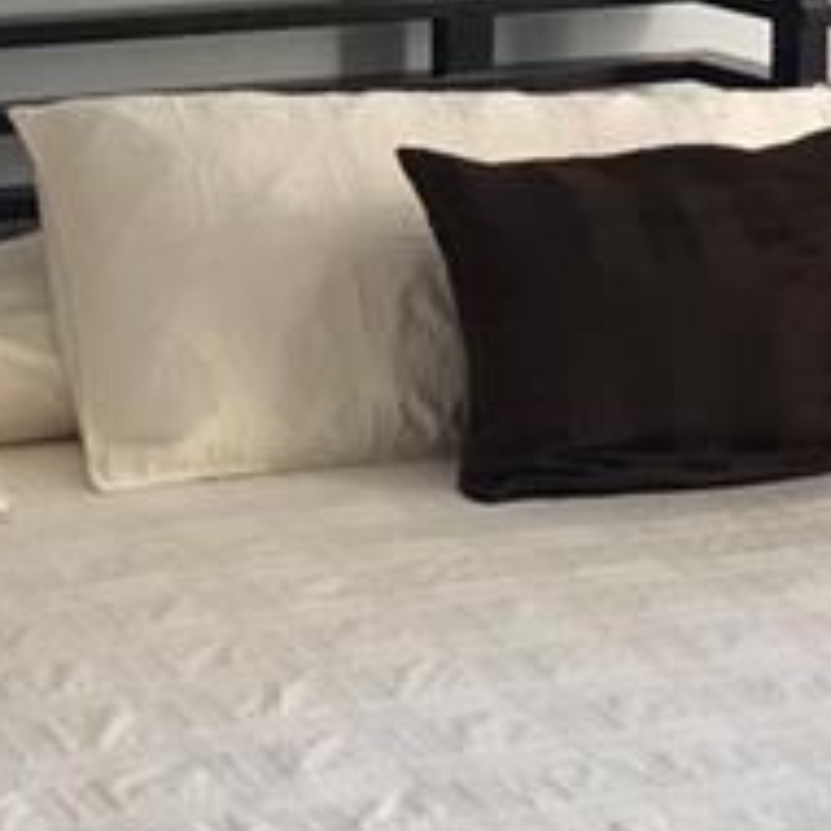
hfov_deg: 11.2
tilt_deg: -5.0
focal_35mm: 156
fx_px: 4237
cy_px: -52
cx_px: 507
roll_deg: -0.6
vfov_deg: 11.1
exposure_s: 1/30
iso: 25
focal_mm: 3.99
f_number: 1.8
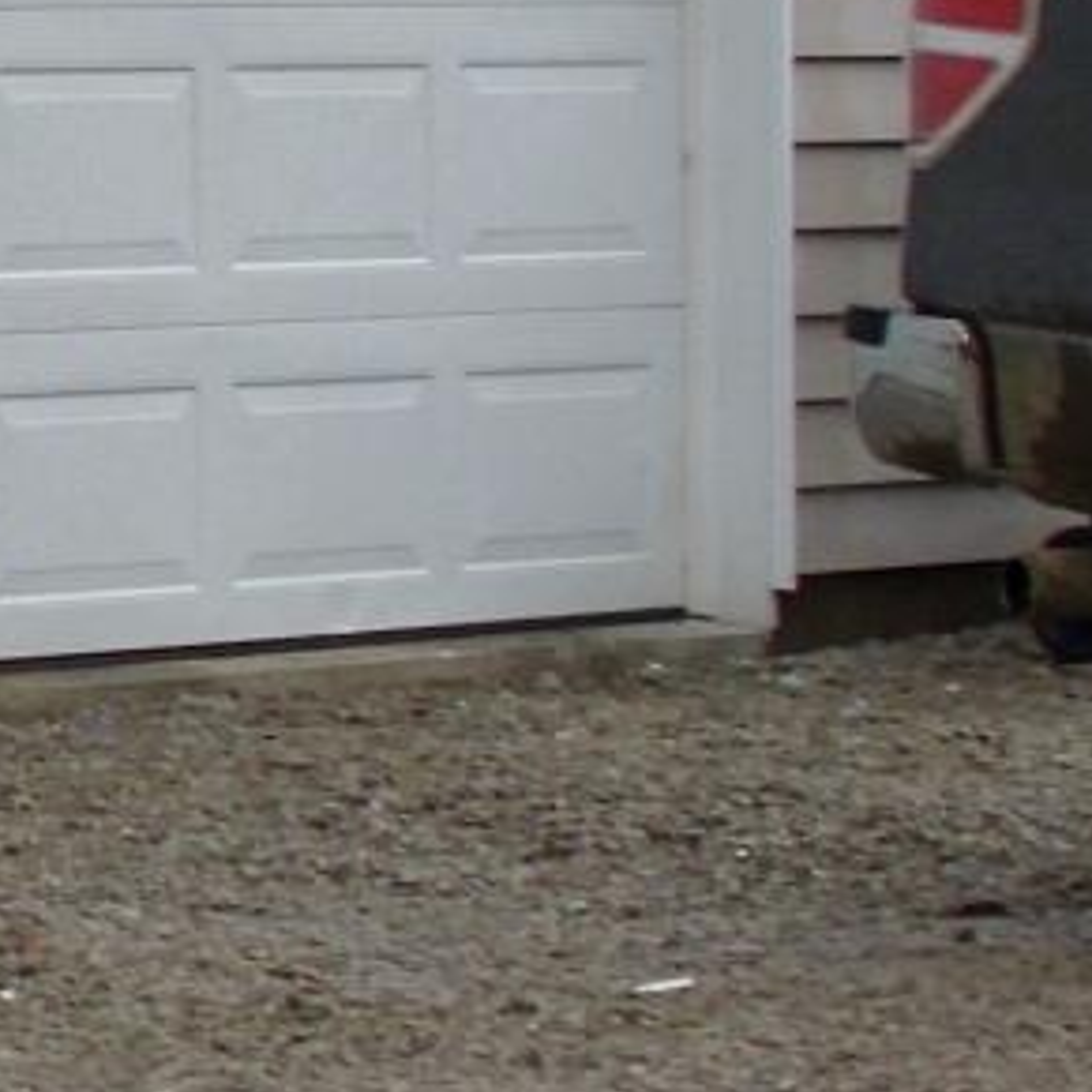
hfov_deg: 5.4
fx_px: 11100
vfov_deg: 5.6
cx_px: -1576
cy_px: -146
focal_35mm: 311
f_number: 3.3
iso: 50
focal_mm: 8.4
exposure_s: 1/378
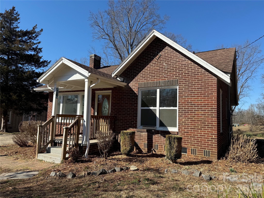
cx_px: 132
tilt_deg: +4.4
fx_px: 183
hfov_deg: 71.6
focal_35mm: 24
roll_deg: -2.7
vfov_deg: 56.8
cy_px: 99
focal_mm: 6.76
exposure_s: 1/3145
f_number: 1.78
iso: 80
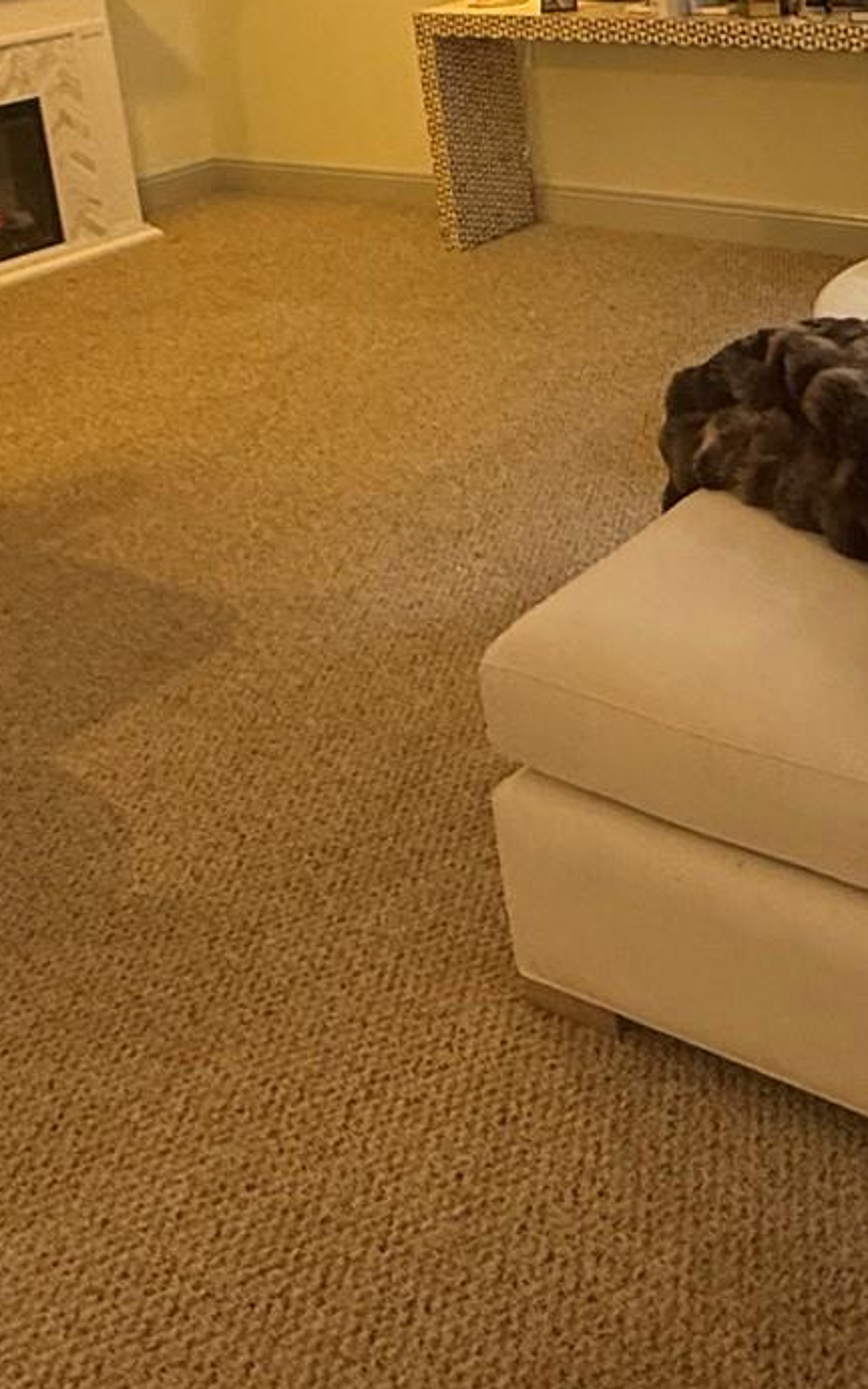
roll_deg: +3.8
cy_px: 109
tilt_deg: -10.9
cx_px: 854
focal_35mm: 44
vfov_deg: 41.3
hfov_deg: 27.6
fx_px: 1665
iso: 320
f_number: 2.2
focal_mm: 2.22
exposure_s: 1/60
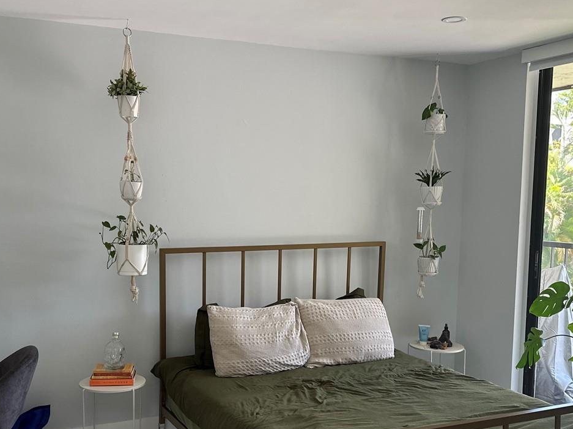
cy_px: 276
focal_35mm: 41
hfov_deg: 45.7
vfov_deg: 34.9
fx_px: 678
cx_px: 245
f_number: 1.78
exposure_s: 1/111
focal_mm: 6.86
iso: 250
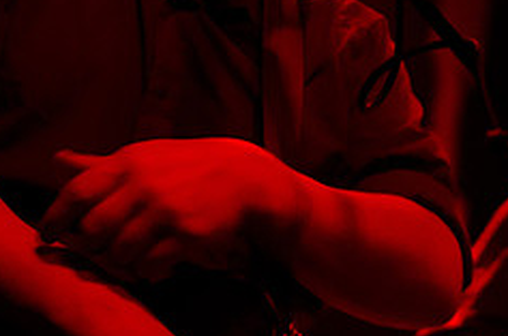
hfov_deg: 18.6
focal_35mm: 110
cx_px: 300
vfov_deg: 12.2
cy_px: -13
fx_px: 1549
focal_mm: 30
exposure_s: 1/50
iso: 2000
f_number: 1.4
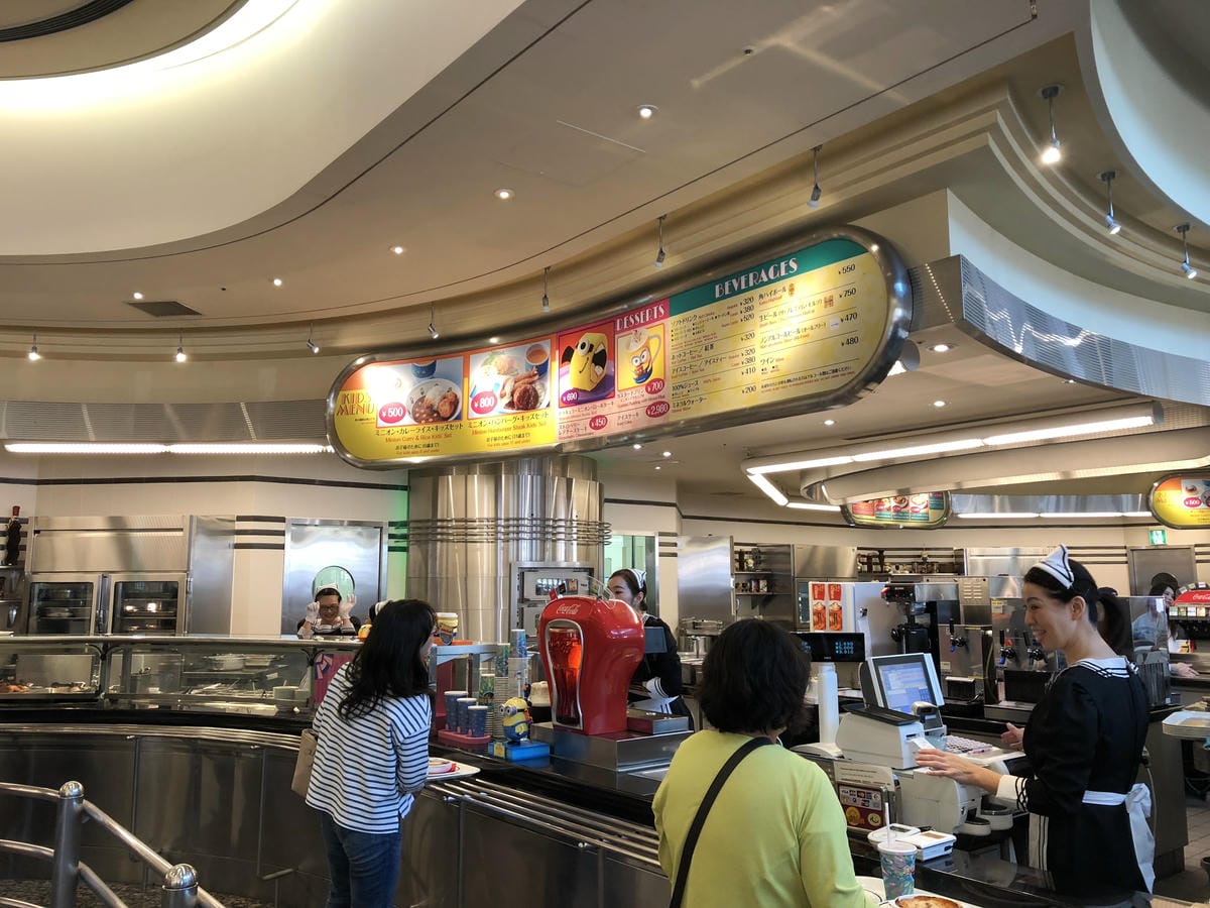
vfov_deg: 48.2
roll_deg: -2.5
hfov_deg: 61.7
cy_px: 454
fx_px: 1014
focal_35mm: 29
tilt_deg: +7.9
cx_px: 605
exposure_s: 1/24
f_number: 1.8
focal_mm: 3.99
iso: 32
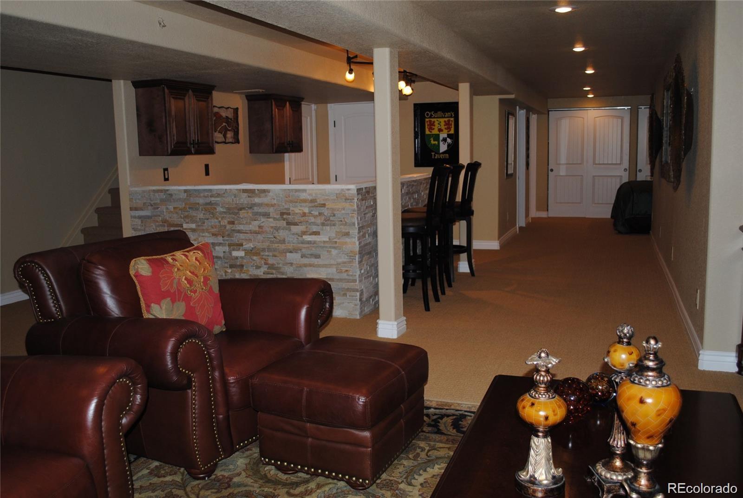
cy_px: 249
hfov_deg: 57.1
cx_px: 372
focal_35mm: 33
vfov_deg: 40.1
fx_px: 682
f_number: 3.8
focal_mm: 22
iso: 200
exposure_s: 1/60
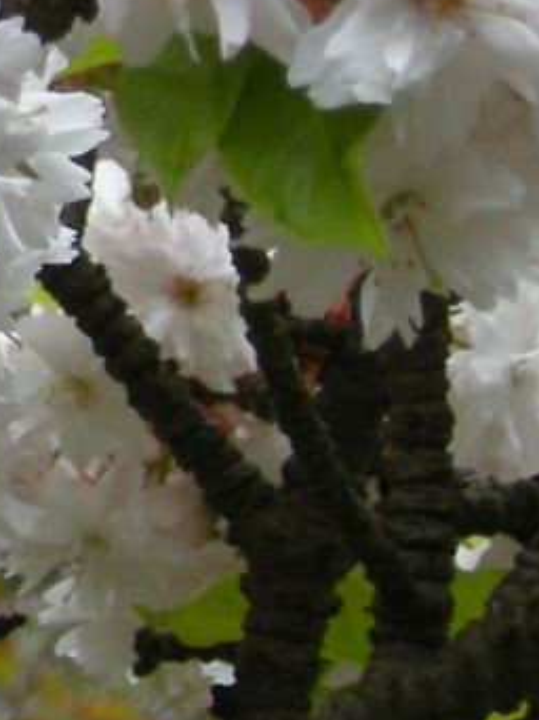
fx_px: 9001
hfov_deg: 3.3
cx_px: -1158
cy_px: -105
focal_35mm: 433
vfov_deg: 4.6
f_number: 3.9
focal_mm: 15.7
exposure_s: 1/104
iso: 64
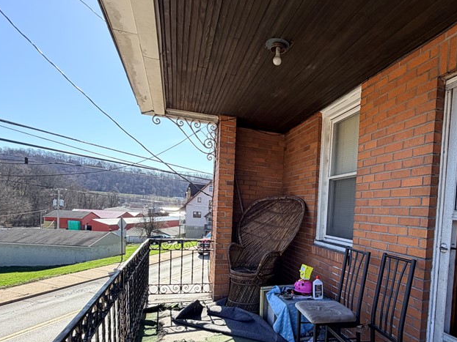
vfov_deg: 57.6
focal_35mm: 23
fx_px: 304
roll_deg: -2.5
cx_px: 295
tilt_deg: -3.9
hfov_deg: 72.3
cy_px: 227
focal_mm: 2.22
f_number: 2.2
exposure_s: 1/502
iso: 50
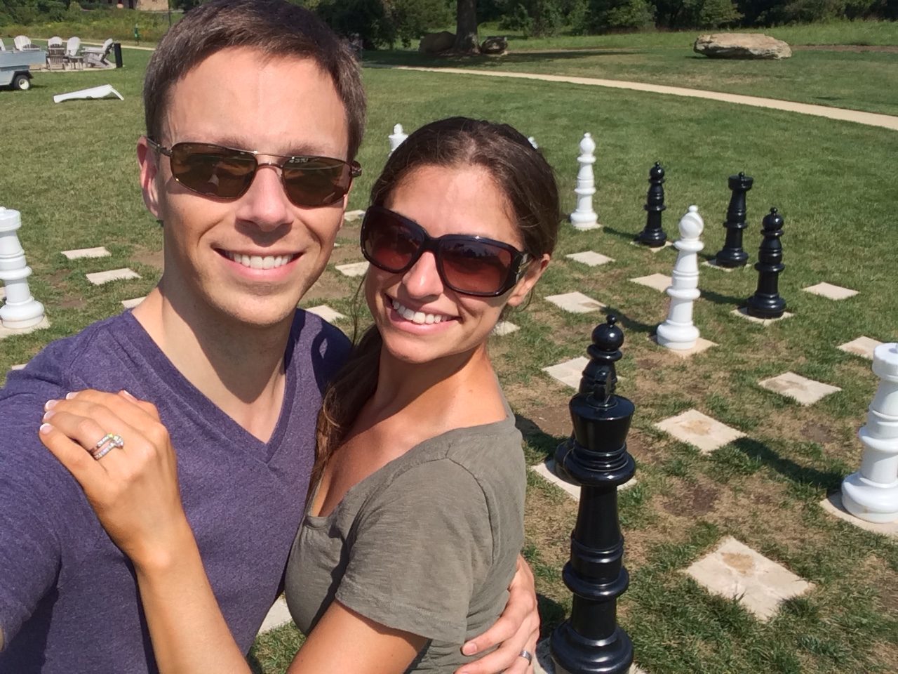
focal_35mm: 31
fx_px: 804
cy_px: 337
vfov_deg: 45.4
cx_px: 449
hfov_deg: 58.4
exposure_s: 1/1686
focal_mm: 2.15
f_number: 2.4
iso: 50
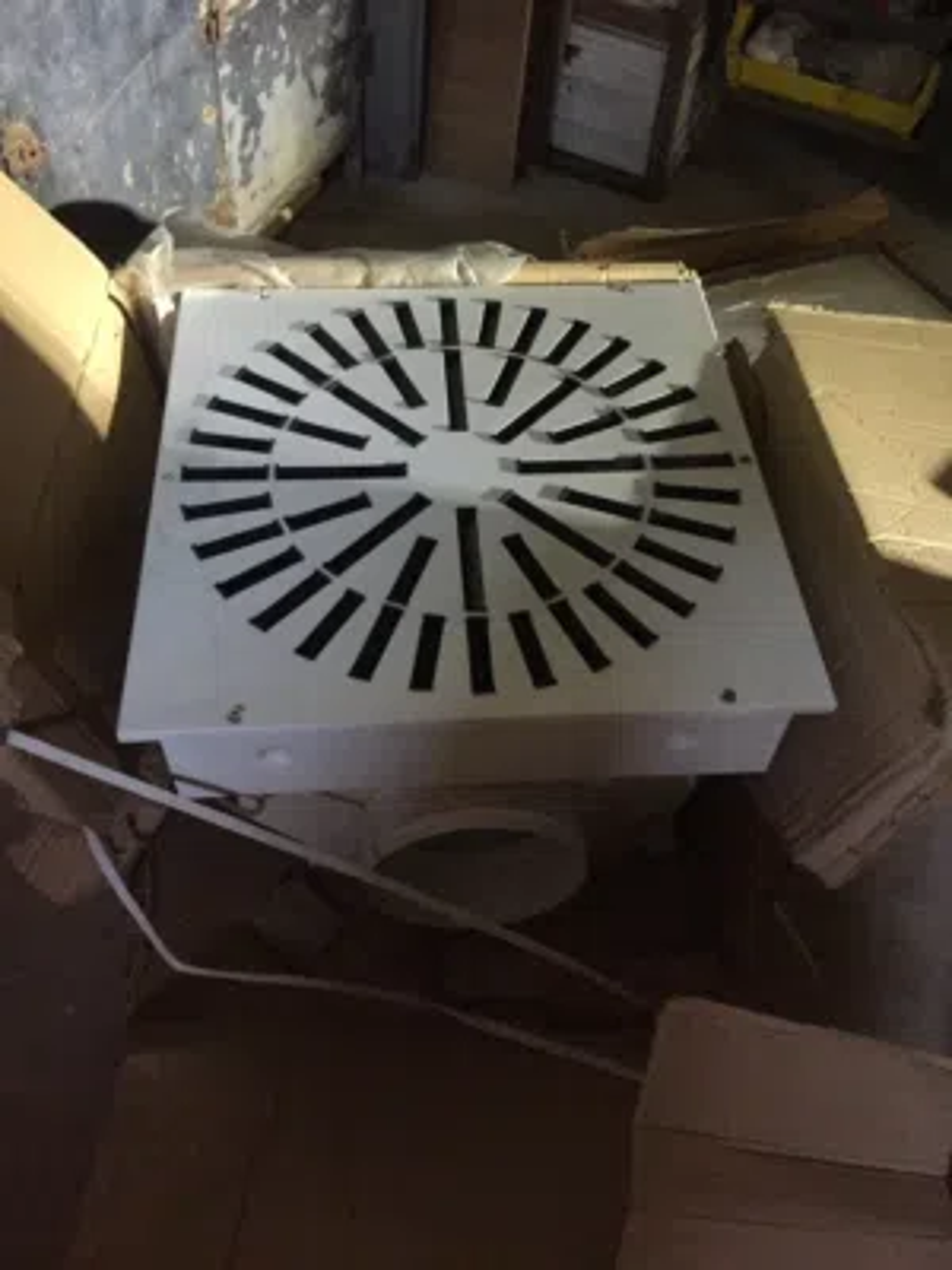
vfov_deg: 61.7
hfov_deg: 48.2
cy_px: 635
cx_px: 476
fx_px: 1063
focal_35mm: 29
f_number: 2.2
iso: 640
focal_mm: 4.15
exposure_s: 1/17
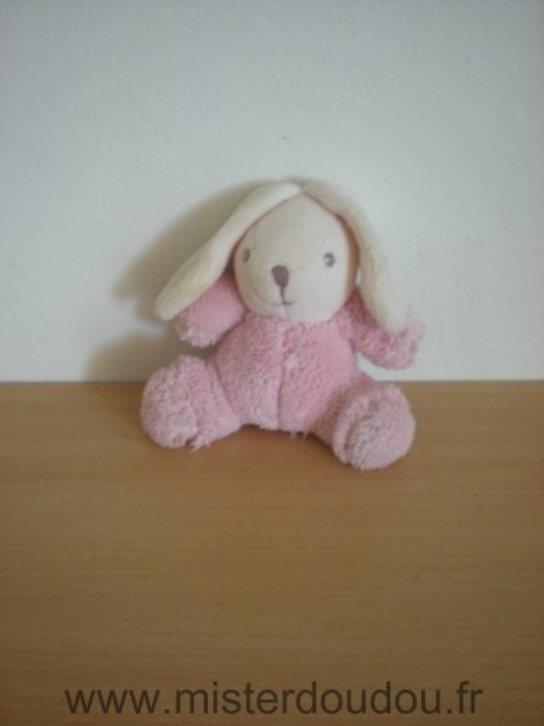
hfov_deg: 37.7
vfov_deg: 49.0
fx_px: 796
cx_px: 272
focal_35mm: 38
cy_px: 363
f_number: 3.1
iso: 200
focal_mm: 6.3
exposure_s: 1/19.7
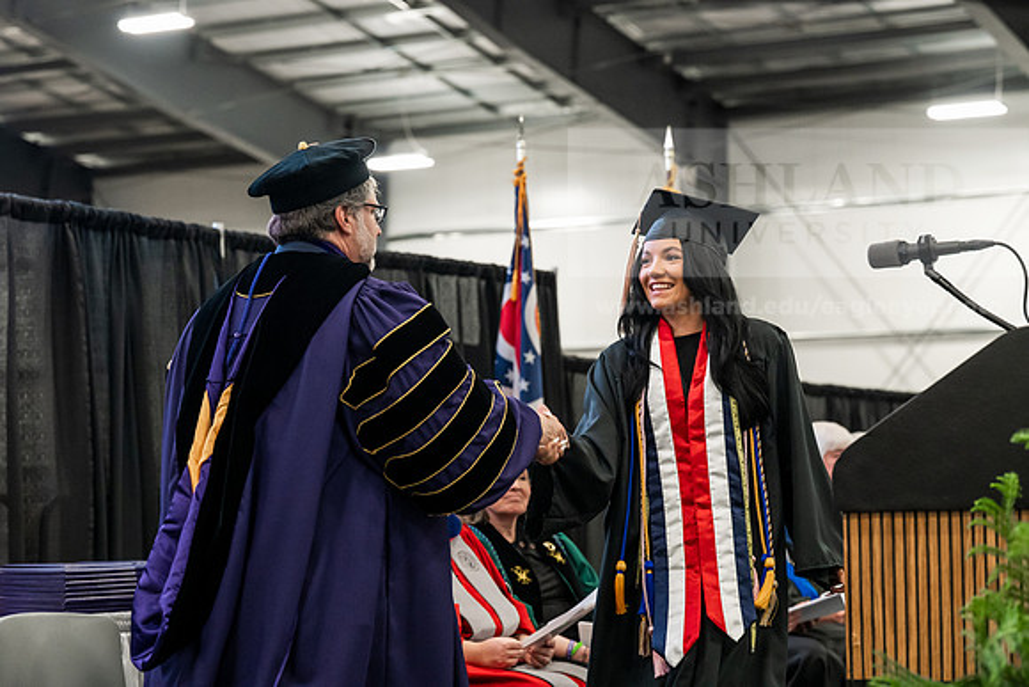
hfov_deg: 23.9
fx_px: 2430
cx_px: 514
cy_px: 344
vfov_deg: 16.1
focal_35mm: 85
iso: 4000
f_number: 4.5
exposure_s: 1/200
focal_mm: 85
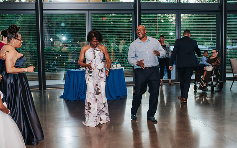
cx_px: 131
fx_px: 317
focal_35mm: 49
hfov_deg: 41.0
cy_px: 77
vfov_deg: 26.4
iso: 450
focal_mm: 35
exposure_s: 1/160
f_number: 2.8
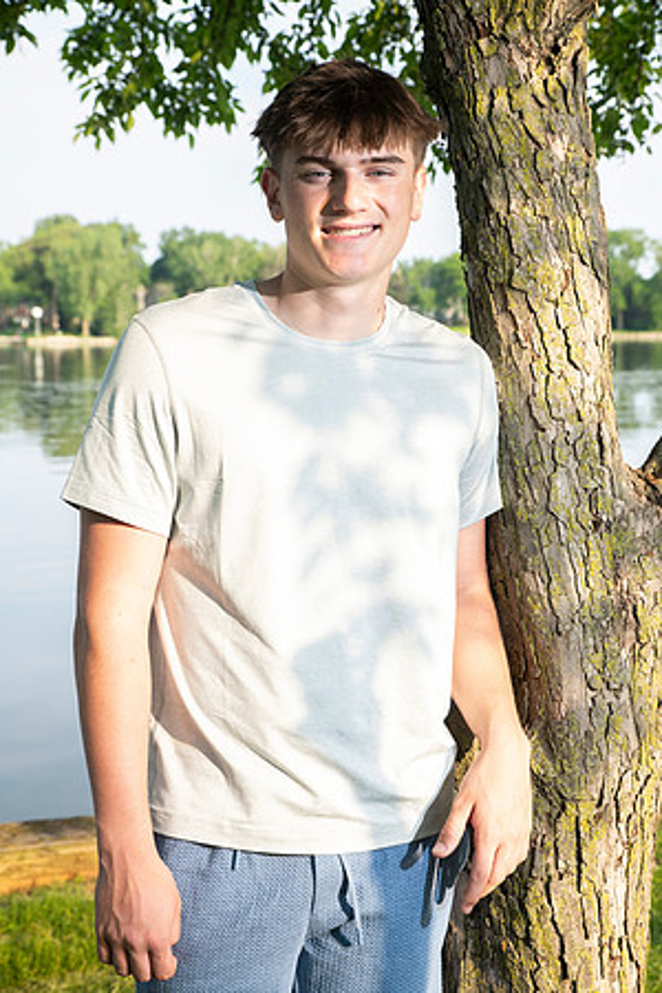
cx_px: 331
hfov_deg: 24.6
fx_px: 1517
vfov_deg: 36.2
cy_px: 496
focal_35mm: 55
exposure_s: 1/160
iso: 200
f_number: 7.1
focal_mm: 55
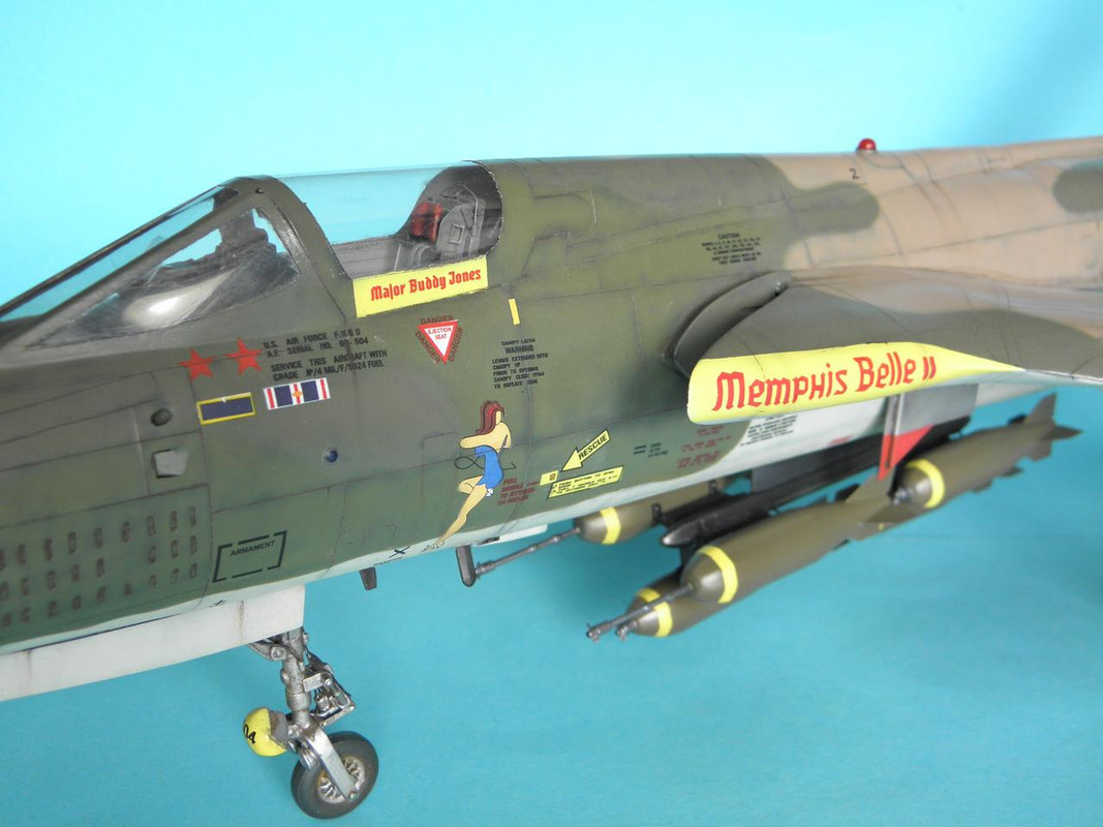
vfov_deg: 37.7
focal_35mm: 38
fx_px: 1211
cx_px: 552
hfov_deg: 49.0
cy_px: 414
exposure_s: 1/8
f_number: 3.7
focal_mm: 6.8
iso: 100
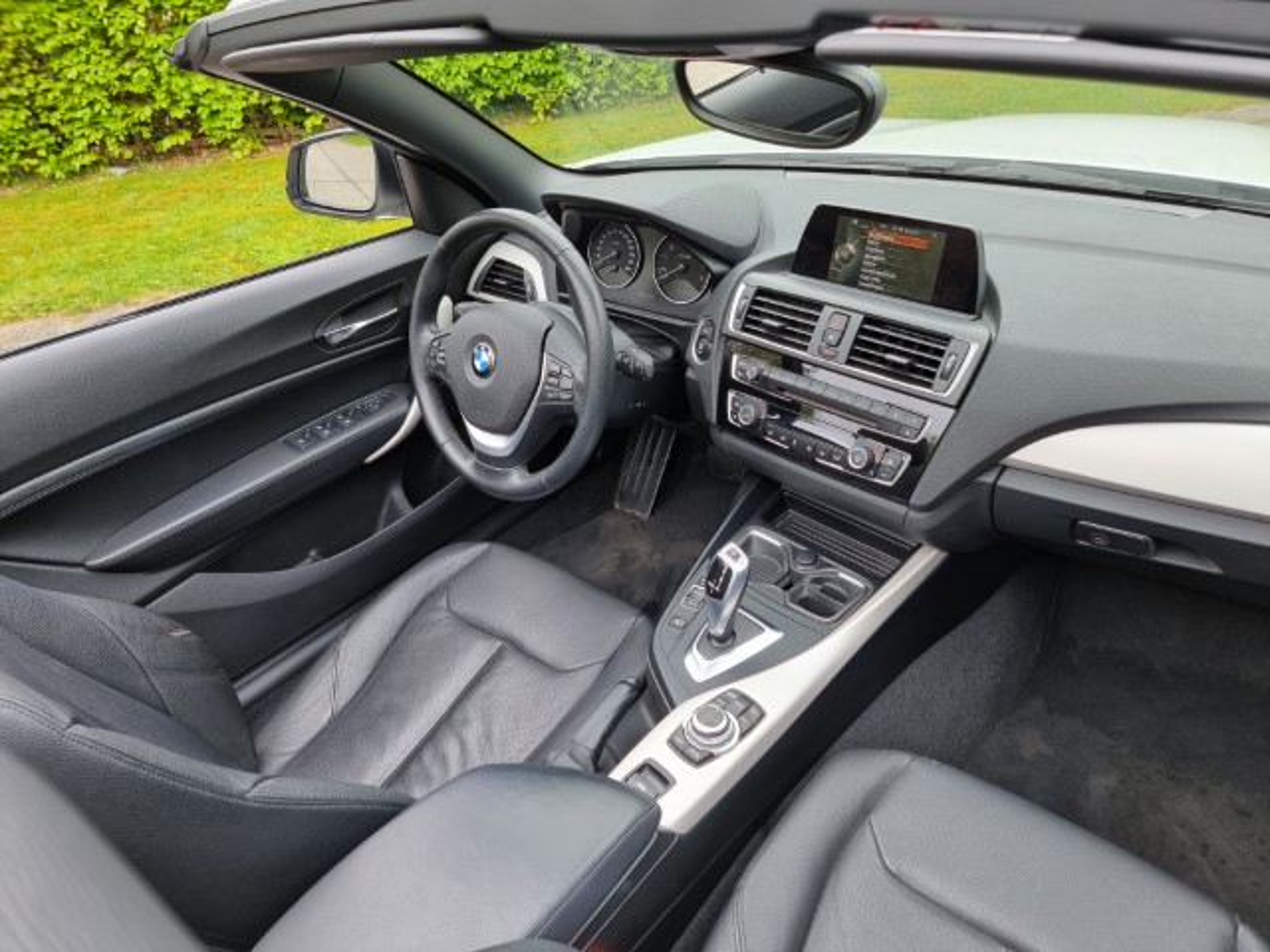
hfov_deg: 71.6
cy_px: 476
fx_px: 881
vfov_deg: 56.8
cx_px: 635
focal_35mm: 24
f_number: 1.8
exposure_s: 1/120
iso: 50
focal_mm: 6.7
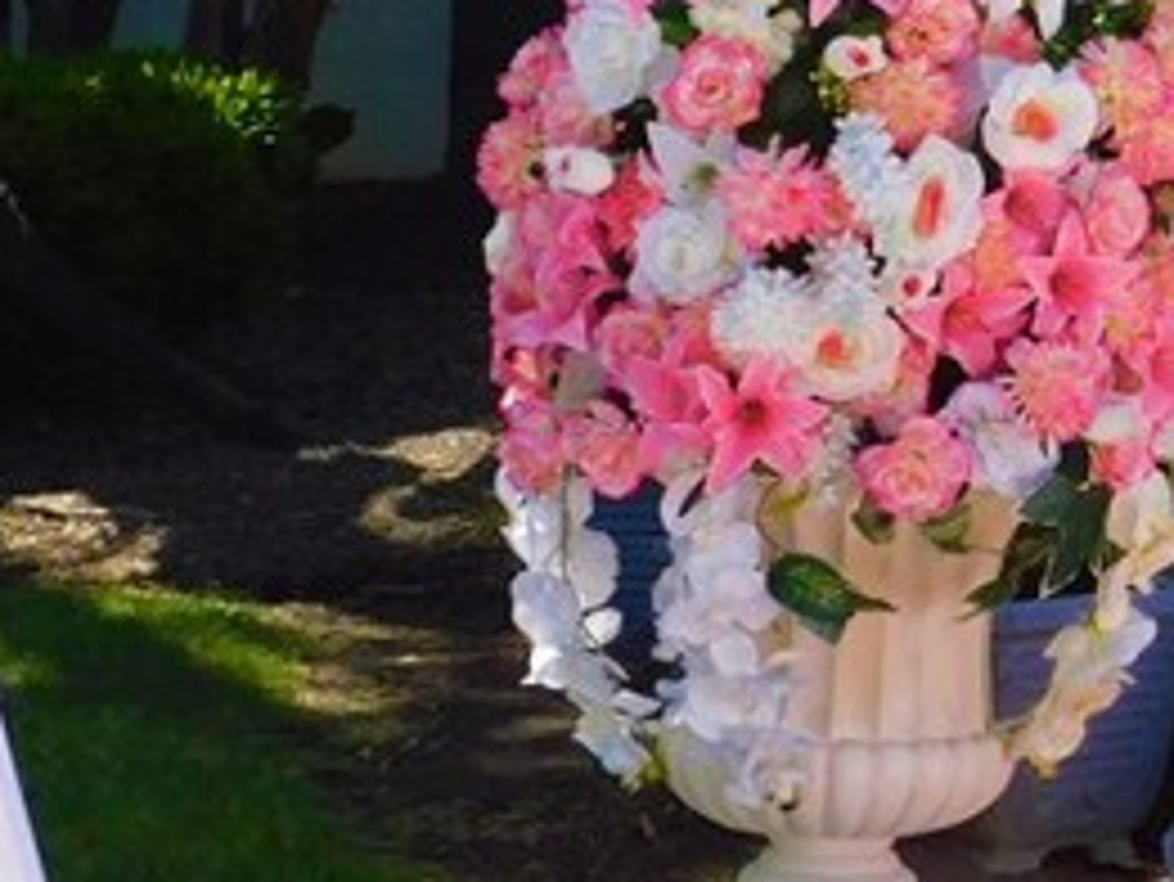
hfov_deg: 13.3
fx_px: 4682
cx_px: 1880
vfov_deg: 10.6
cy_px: -36
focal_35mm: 138
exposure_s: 1/500
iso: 125
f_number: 3.5
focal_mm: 6.3
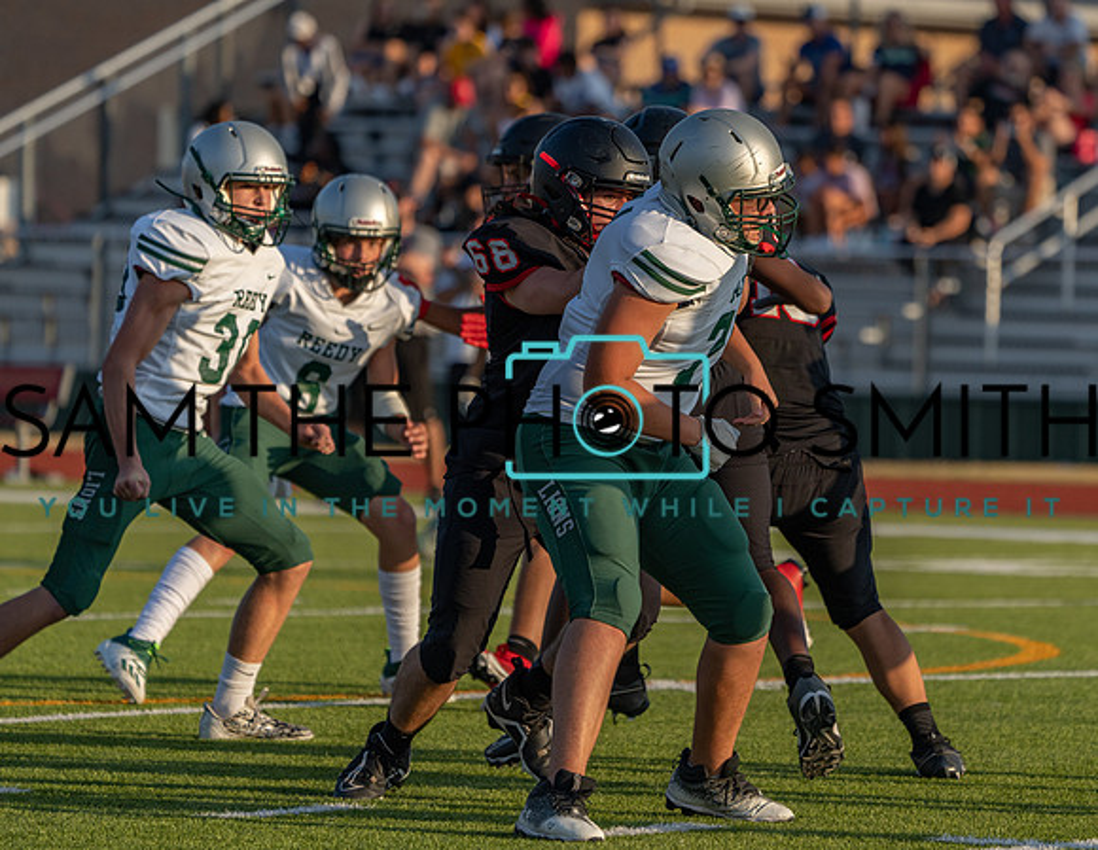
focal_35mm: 337
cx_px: 683
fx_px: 10817
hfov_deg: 5.8
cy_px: 395
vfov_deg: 4.5
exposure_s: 1/1250
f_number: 5.6
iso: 250
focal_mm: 285
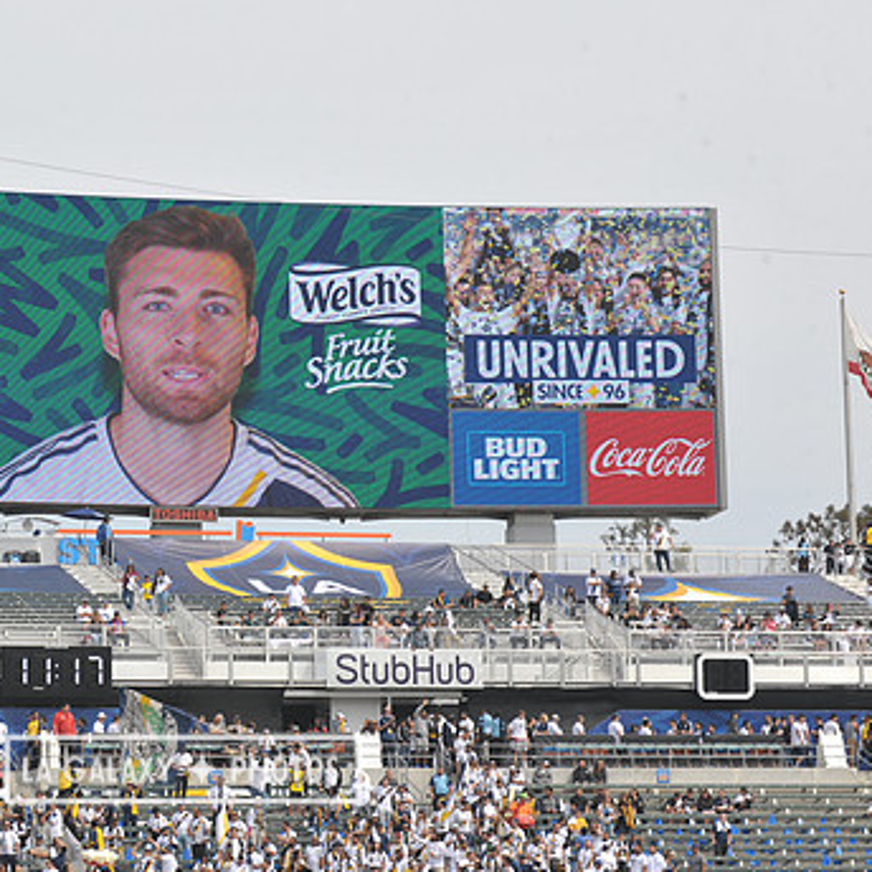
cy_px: 388
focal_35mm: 146
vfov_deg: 12.0
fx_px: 4161
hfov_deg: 11.9
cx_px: 183
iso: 200
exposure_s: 1/400
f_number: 10
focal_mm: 102
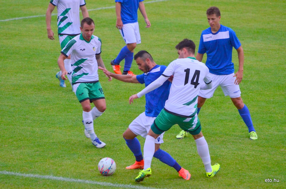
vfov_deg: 4.0
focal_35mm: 345
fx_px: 2735
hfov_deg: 6.0
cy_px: 94
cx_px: 143
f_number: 5.3
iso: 1600
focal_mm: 230
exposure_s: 1/400
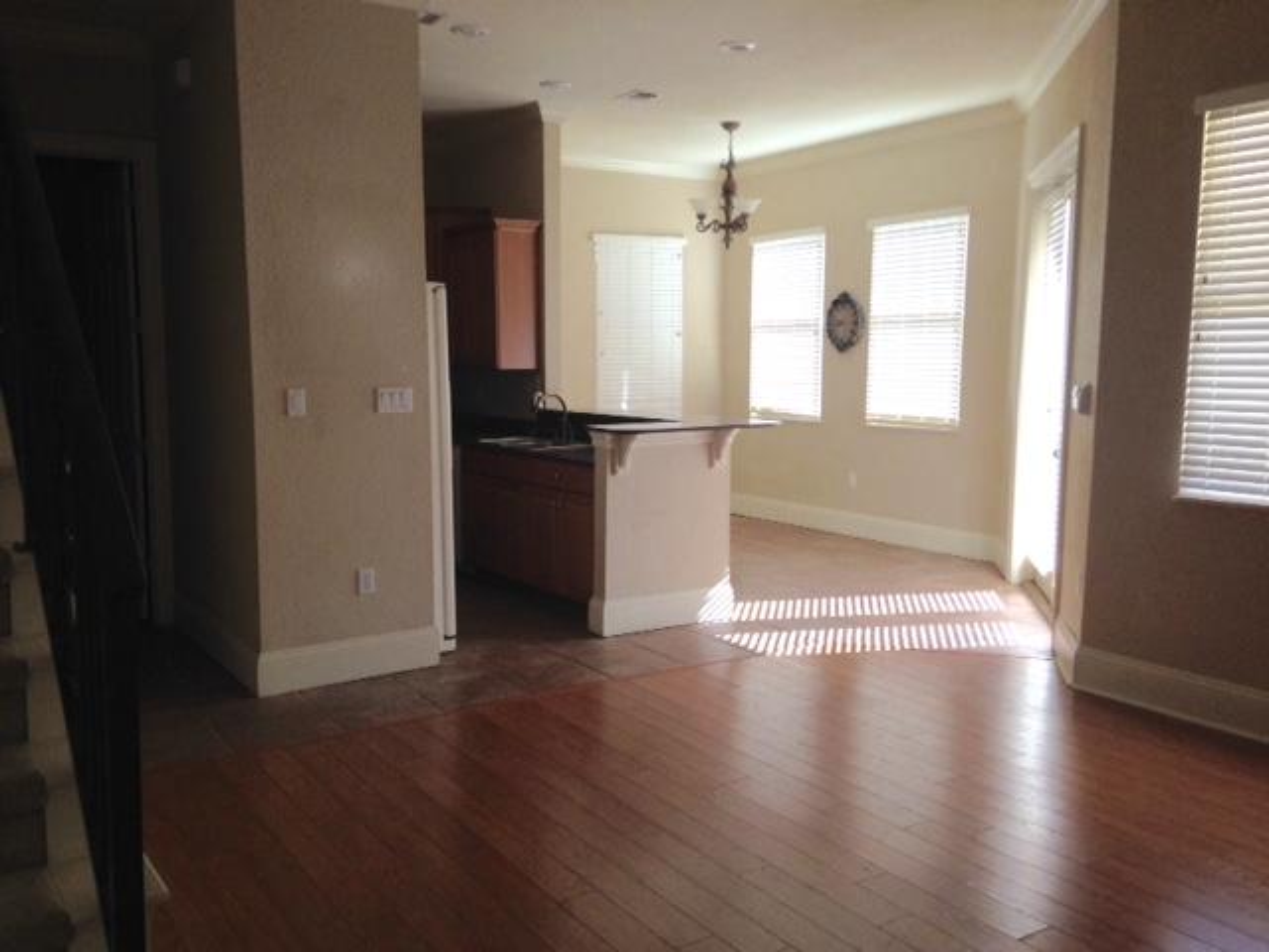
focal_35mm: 33
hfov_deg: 55.4
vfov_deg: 42.9
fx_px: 1210
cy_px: 476
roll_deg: -0.1
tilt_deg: -7.9
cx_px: 634
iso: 80
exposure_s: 1/120
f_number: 2.4
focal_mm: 4.12
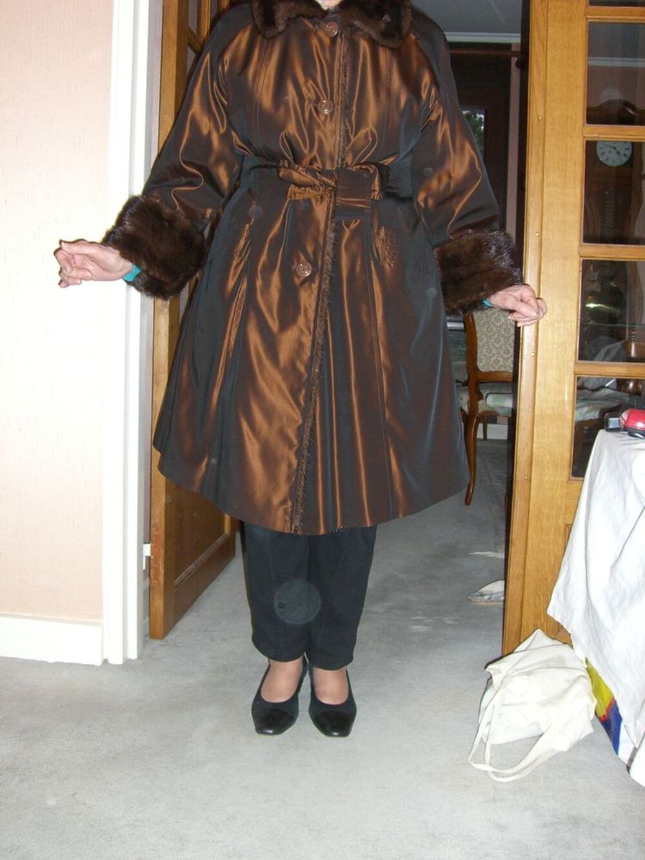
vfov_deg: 49.0
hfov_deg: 37.7
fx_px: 944
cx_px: 322
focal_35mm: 38
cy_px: 430
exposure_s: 1/60
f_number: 2.7
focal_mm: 6.2
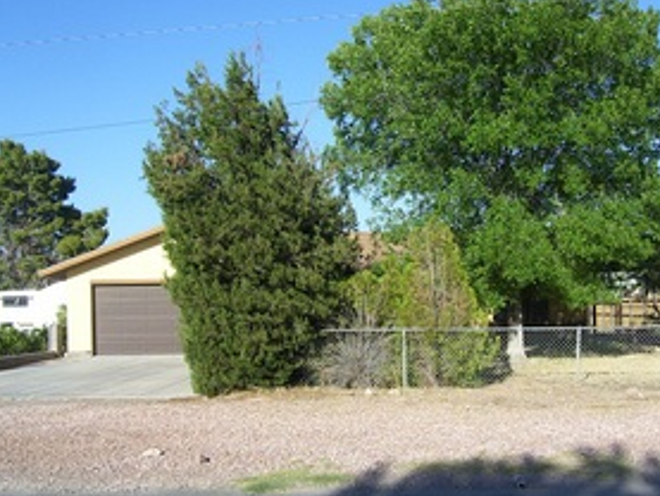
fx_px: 858
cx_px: 388
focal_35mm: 45
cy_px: 255
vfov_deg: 32.2
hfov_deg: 41.9
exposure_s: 1/500
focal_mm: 6
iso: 80
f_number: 4.8
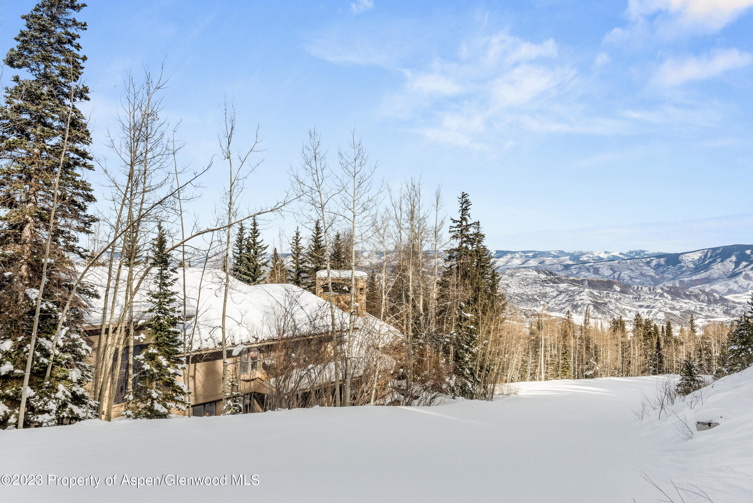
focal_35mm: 29
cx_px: 376
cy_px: 252
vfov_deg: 45.0
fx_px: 607
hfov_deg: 63.6
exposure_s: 1/400
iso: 500
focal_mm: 29
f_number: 14
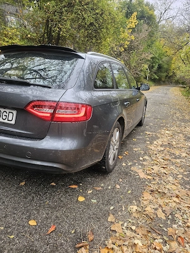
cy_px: 126
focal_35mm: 23
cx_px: 95
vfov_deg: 73.9
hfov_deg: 58.9
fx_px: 168
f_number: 1.7
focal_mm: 6.3
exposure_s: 1/192
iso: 64
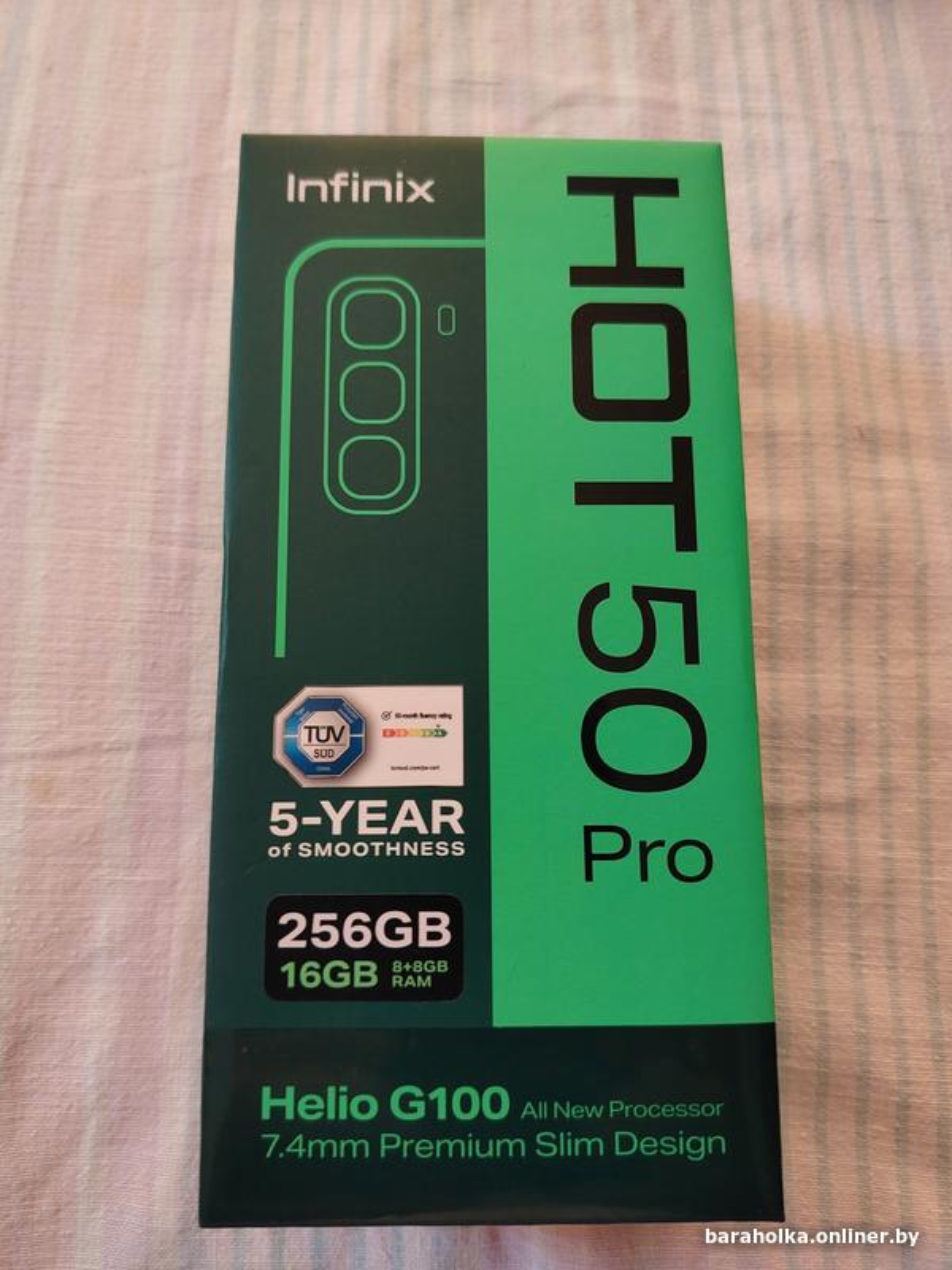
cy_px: 635
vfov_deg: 71.6
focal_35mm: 24
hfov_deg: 56.8
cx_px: 476
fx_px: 880
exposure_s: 1/33.3
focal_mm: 5.25
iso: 356
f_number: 1.75
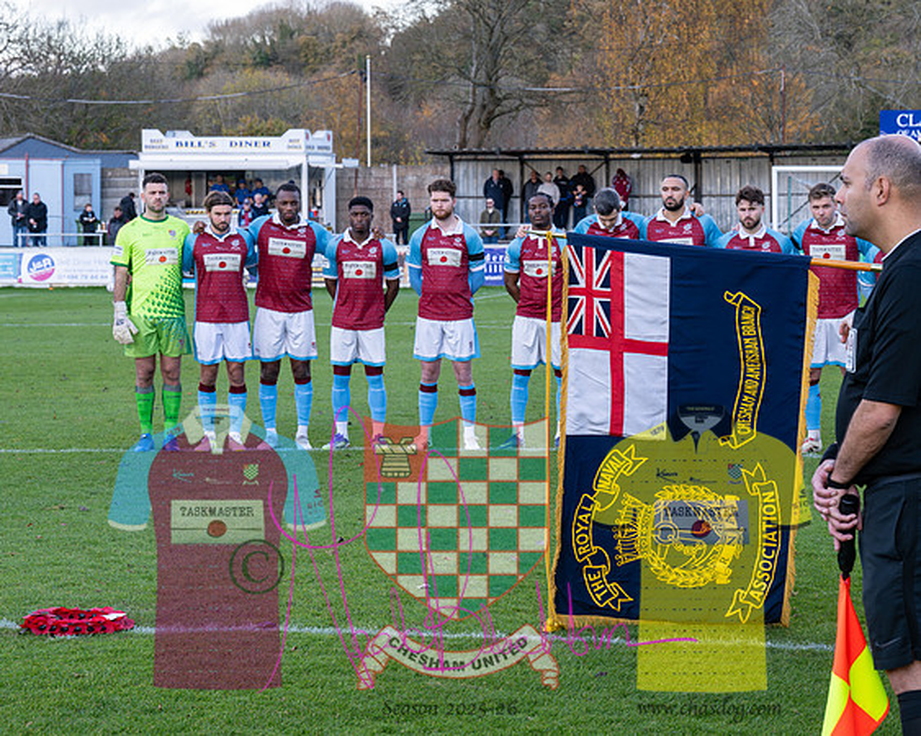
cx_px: 493
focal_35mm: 104
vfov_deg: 14.9
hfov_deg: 18.5
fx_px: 2823
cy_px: 368
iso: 400
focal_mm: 92
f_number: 10
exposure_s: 1/125
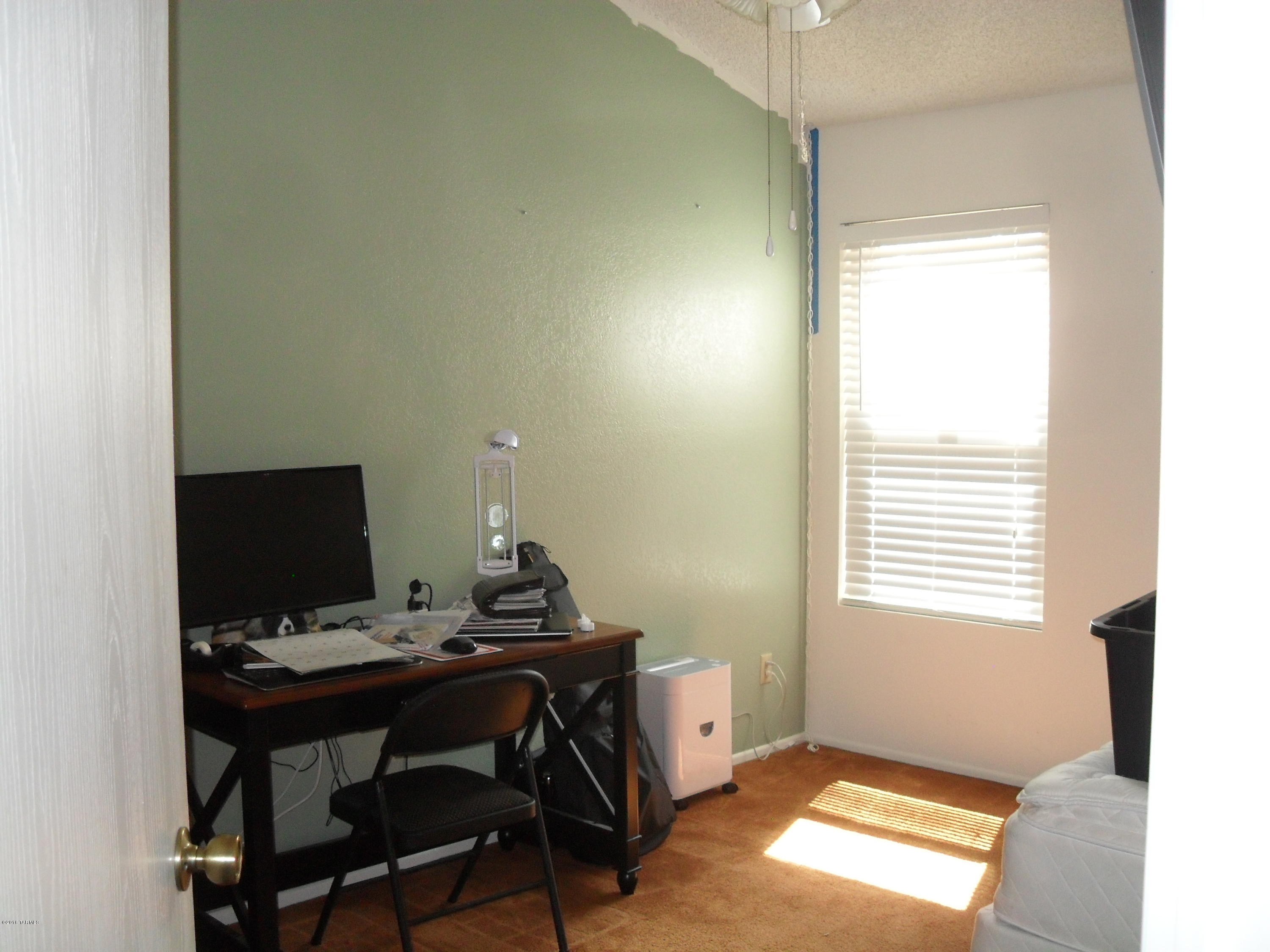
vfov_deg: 40.7
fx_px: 1284
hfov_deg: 52.6
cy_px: 476
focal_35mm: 35
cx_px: 635
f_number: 2.8
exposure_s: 1/45
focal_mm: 6.2
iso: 200
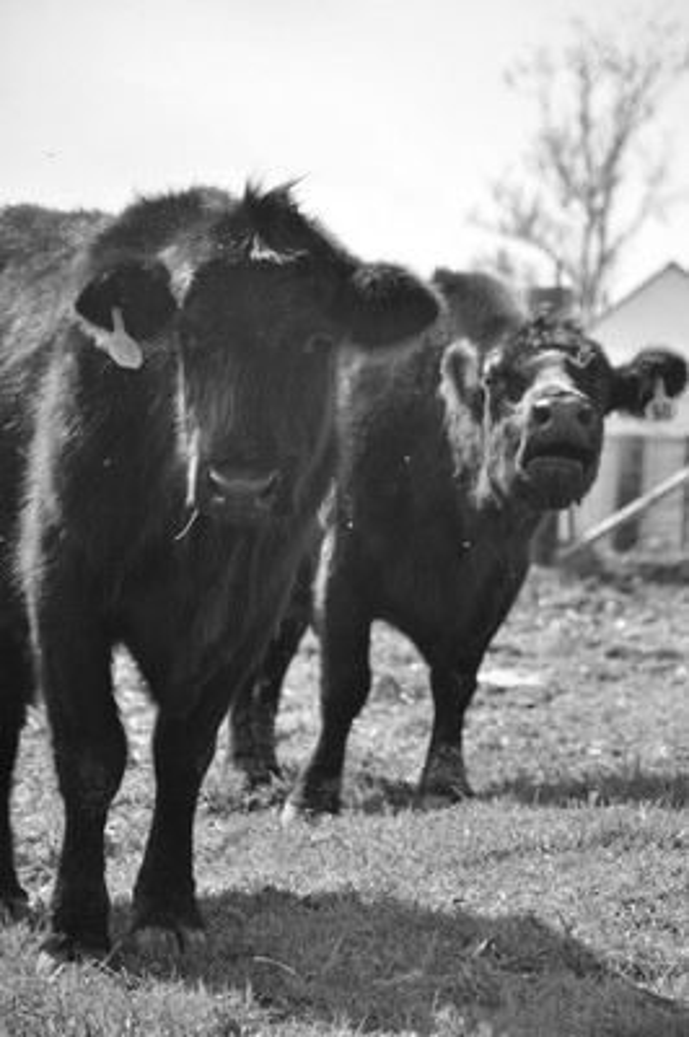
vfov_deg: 13.1
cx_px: 344
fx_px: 4529
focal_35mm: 158
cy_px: 518
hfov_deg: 8.7
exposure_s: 1/400
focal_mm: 105
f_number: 5.6
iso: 400
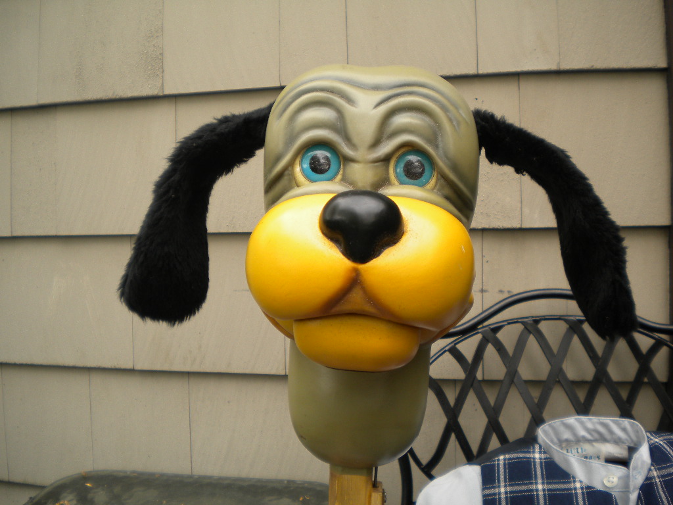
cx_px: 336
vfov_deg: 40.7
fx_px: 680
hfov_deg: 52.6
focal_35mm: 35
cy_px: 252
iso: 80
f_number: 3.1
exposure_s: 1/188
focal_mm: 6.3
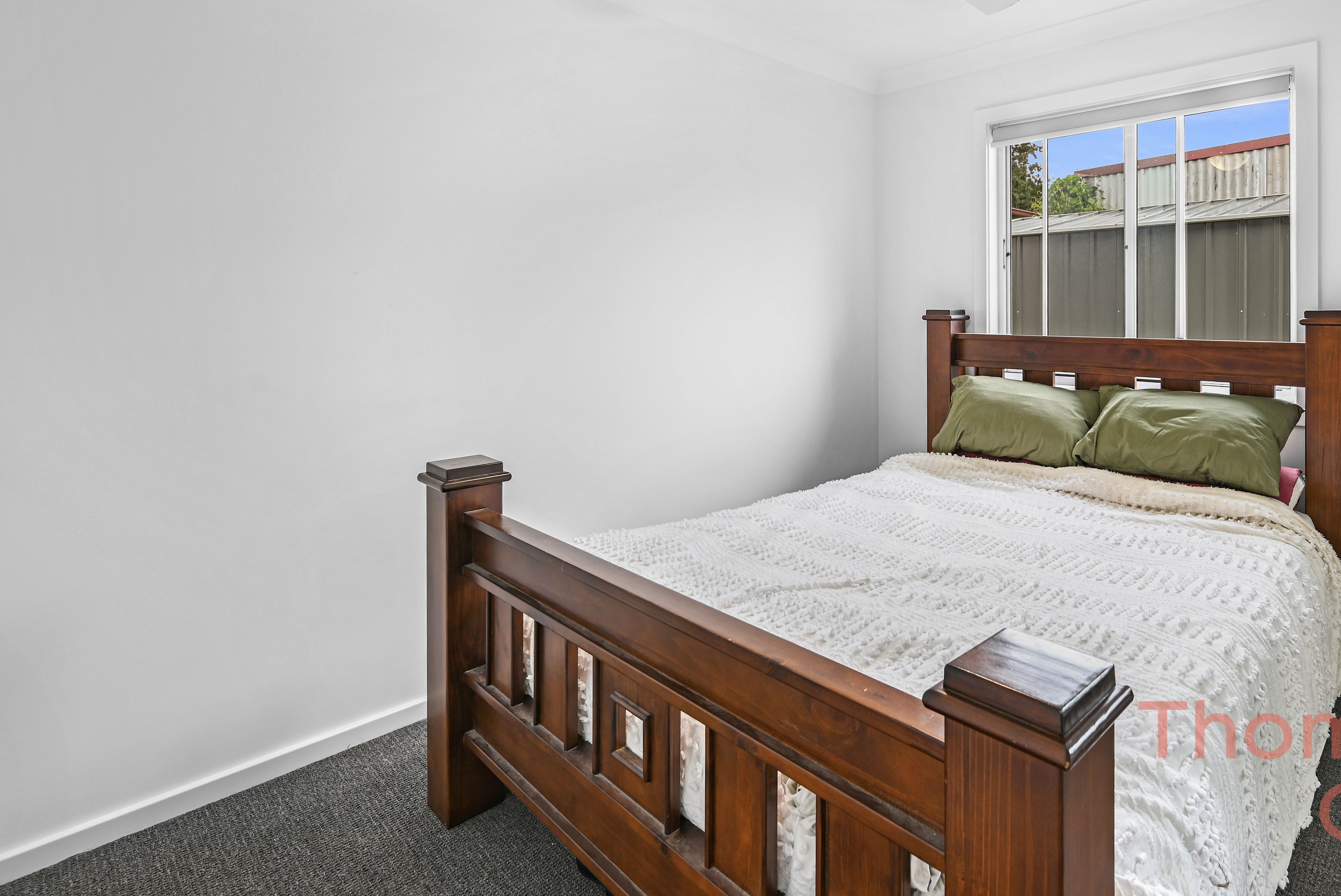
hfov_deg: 88.4
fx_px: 671
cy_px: 337
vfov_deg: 66.5
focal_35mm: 18
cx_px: 825
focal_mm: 14
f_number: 7.1
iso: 100
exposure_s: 1/5
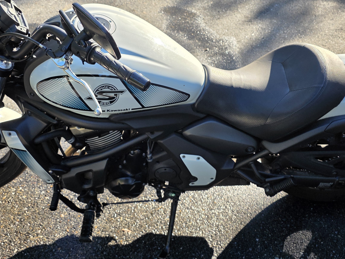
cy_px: 117
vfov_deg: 35.9
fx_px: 399
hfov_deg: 46.8
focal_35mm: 40
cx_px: 167
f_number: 1.7
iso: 32
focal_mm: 6.3
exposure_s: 1/359
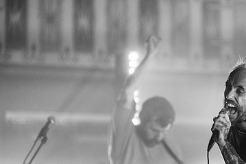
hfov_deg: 5.4
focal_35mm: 381
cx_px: 177
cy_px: 93
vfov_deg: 3.6
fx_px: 2602
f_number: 3.2
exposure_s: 1/800
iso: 2500
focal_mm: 200
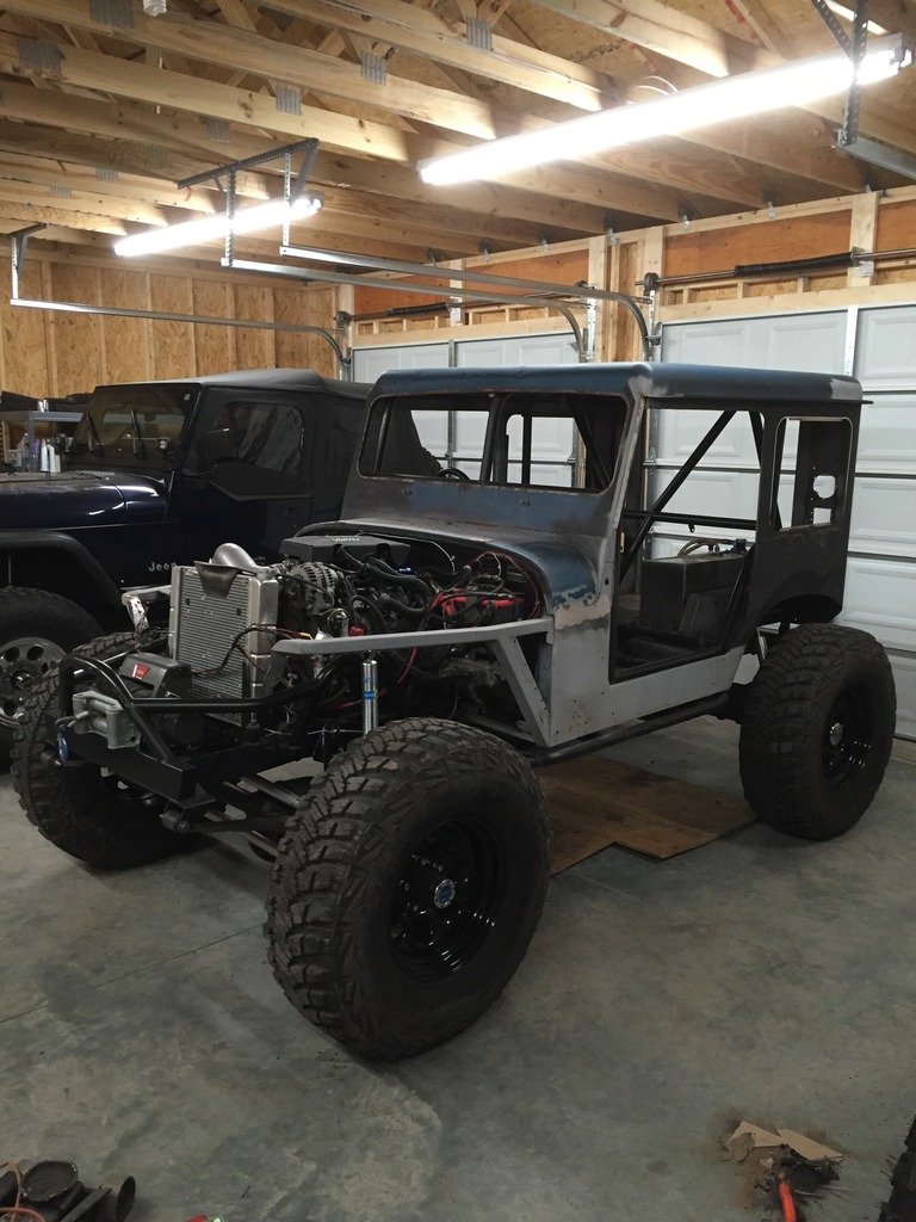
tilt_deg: -10.4
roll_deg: +0.6
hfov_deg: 48.2
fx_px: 1023
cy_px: 611
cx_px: 458
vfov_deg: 61.7
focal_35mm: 29
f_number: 2.2
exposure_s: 1/30
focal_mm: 4.15
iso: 160
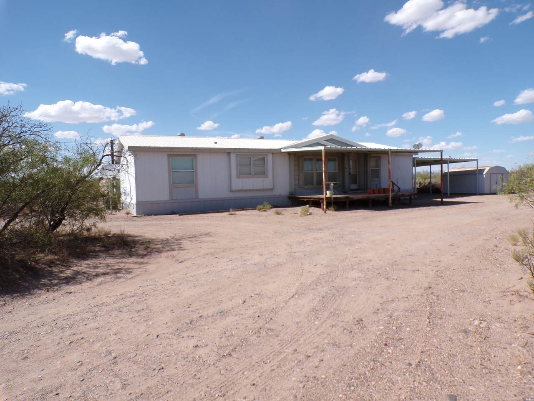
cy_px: 200
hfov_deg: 71.6
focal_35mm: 24
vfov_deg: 56.8
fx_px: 370
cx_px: 267
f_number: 4.4
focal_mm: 4.3
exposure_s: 1/680
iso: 100
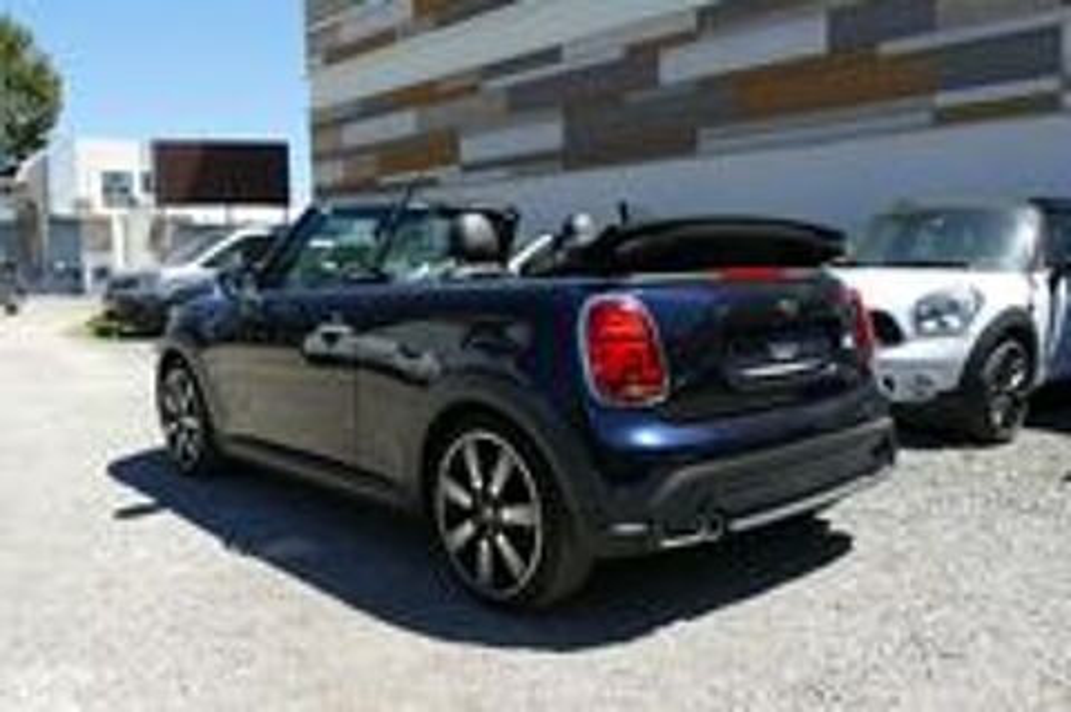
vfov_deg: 43.5
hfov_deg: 62.0
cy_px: 356
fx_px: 892
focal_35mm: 30
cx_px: 536
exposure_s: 1/1000
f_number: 3
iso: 125
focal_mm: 11.1
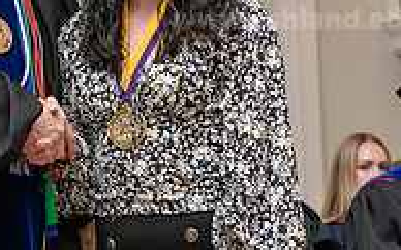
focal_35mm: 177
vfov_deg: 7.4
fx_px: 1933
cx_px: 79
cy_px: 63
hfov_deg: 11.8
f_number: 4.5
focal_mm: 58
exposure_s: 1/200
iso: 1250
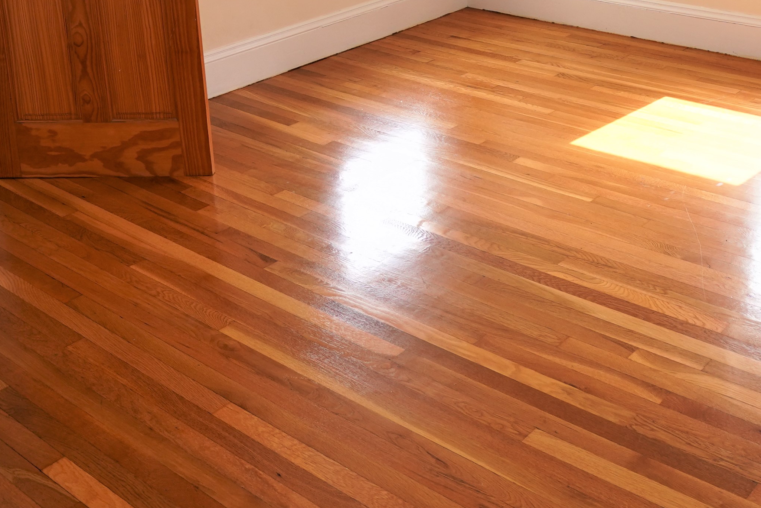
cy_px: -39
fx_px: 951
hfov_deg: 42.6
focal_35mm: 45
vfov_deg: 27.5
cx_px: 549
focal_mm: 16
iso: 400
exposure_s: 1/160
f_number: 4
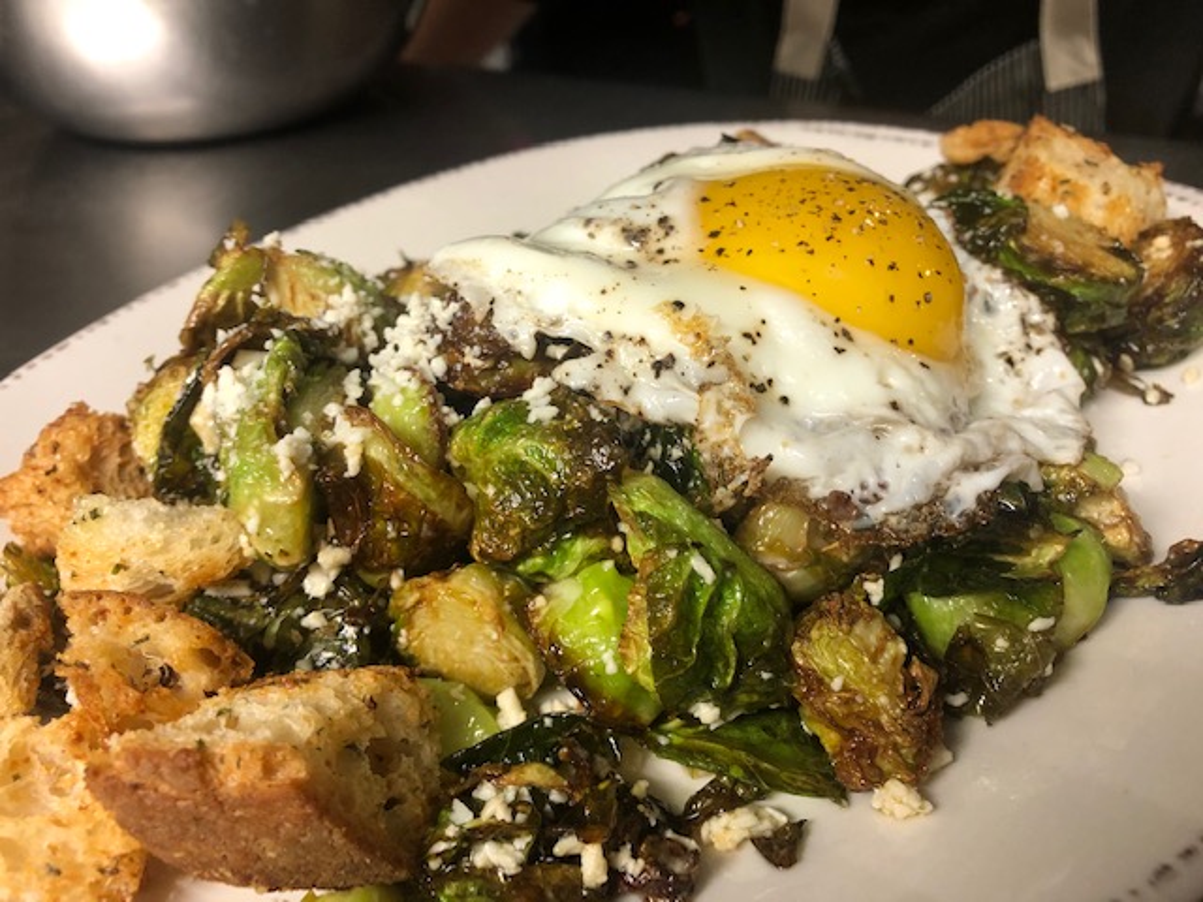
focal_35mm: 28
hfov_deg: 63.4
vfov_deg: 49.7
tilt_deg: -34.1
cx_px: 602
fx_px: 973
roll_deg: +0.8
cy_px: 451
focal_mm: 3.99
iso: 40
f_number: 1.8
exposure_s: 1/24
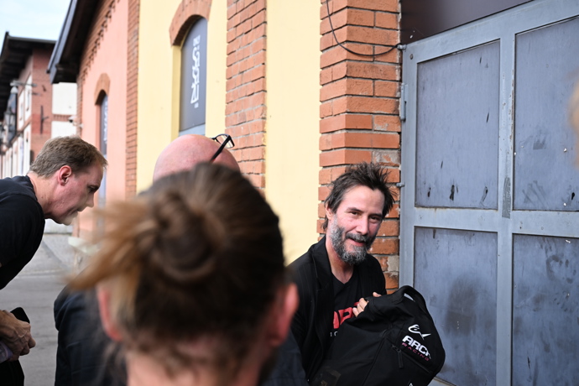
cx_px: 290
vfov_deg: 29.2
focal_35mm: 46
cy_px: 193
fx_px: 740
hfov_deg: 42.7
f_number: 5
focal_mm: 46
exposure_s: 1/1600
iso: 800
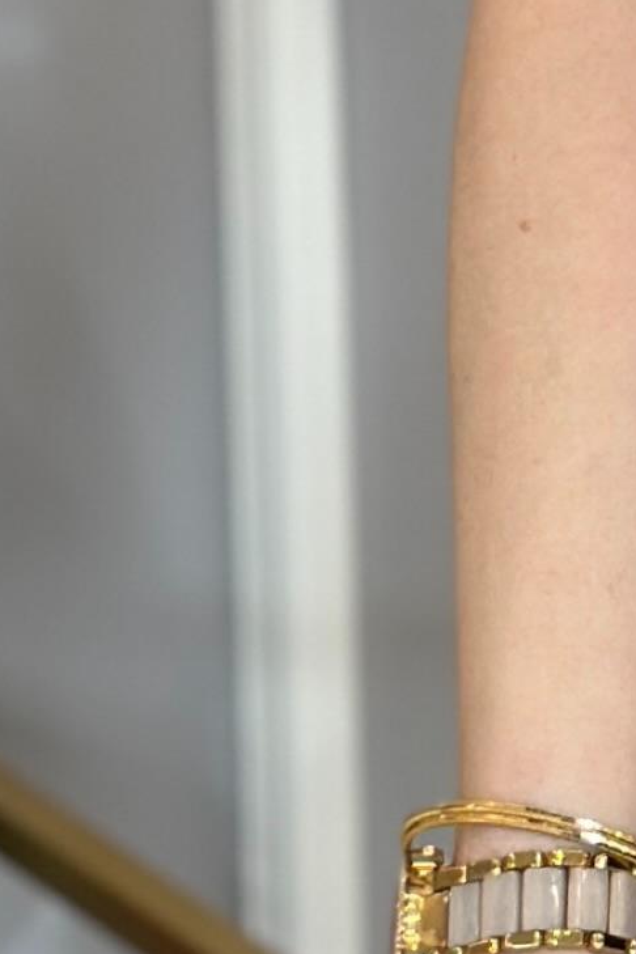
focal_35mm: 276
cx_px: 1699
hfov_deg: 4.8
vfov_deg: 7.3
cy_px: -653
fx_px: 7313
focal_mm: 6.86
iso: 100
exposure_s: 1/100
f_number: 1.78
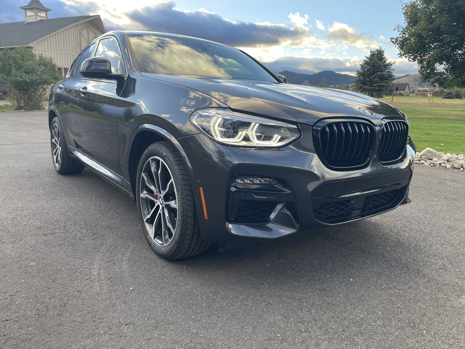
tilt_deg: -11.9
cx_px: 232
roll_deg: -0.3
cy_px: 174
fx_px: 336
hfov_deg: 69.4
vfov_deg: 54.9
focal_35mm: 25
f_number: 1.6
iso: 32
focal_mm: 5.1
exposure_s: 1/297
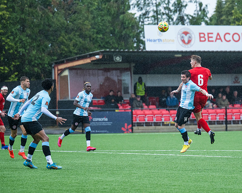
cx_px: 177
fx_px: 1637
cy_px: 95
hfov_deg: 8.4
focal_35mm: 229
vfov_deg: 6.8
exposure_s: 1/2500
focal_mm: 165
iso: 1000
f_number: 4
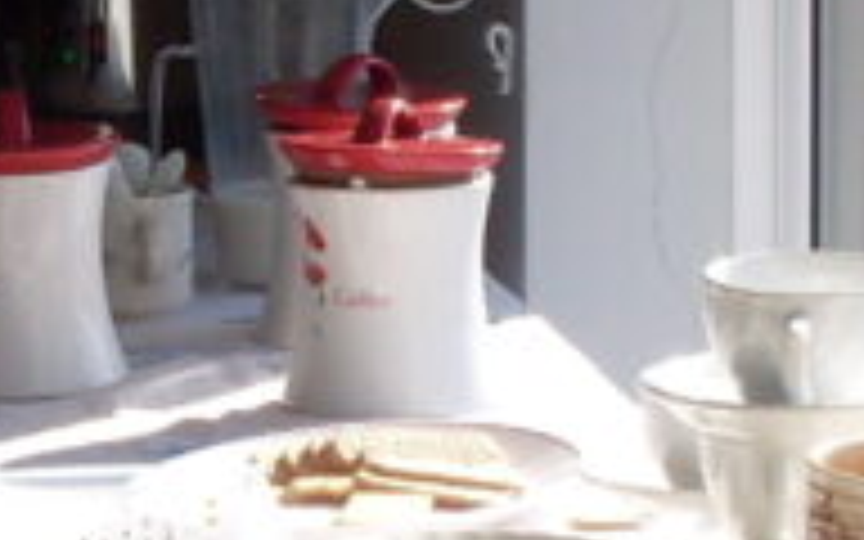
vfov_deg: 6.1
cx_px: 256
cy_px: 567
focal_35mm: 215
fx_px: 5063
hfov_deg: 9.7
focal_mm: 6.3
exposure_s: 1/90
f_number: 8.4
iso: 80
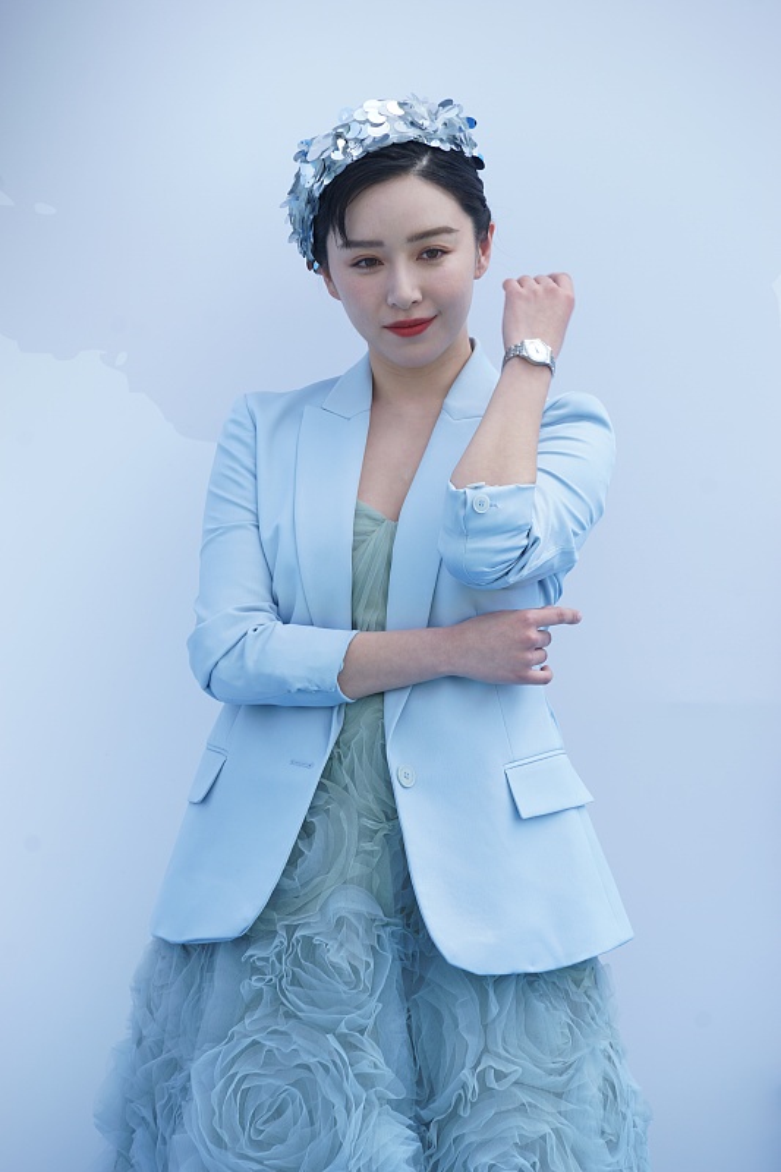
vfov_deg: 10.3
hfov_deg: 6.9
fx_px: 6511
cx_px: 390
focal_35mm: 200
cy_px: 586
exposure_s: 1/100
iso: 100
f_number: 6.3
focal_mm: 200
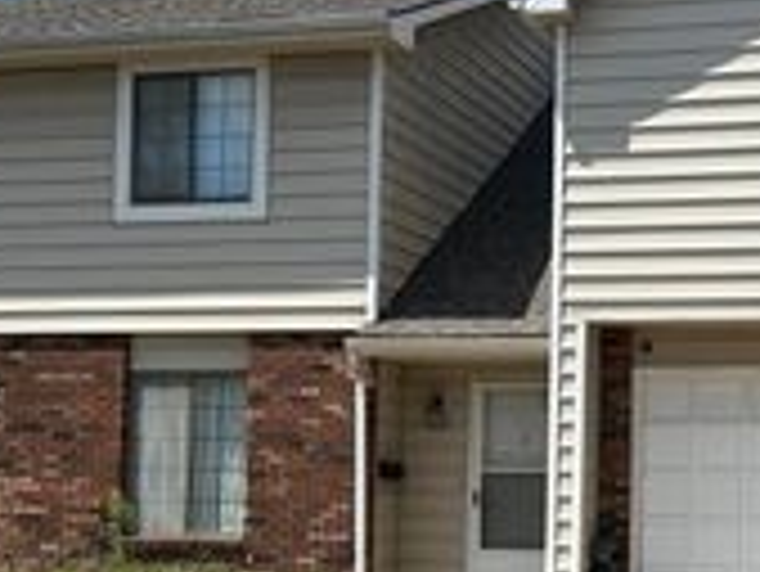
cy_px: 421
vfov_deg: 19.0
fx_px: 1692
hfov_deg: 24.8
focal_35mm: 77
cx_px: 625
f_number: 1.5
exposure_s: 1/5076
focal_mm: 5.7
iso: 50
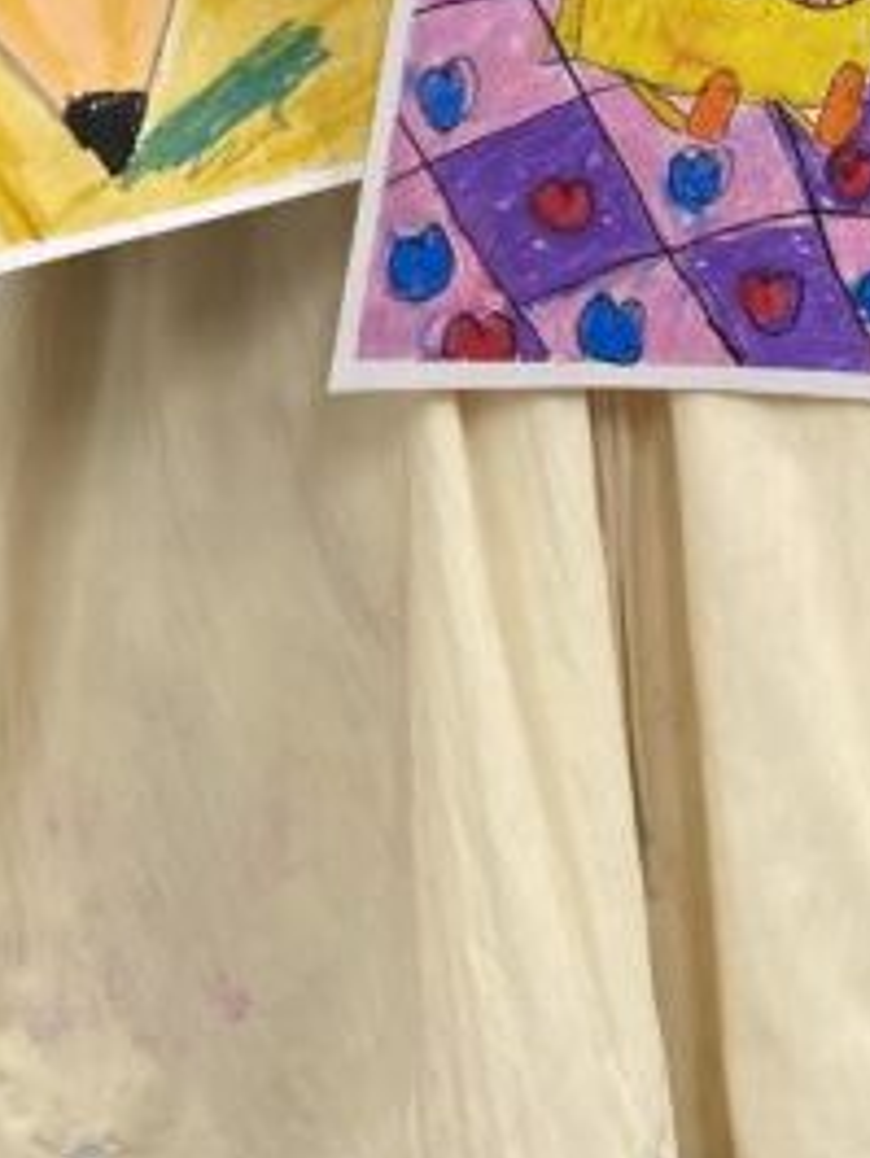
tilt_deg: +0.8
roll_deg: +4.9
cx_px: 372
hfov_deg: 15.1
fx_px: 3281
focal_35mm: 98
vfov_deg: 18.0
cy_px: -555
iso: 64
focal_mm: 4.25
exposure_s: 1/100
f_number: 1.8
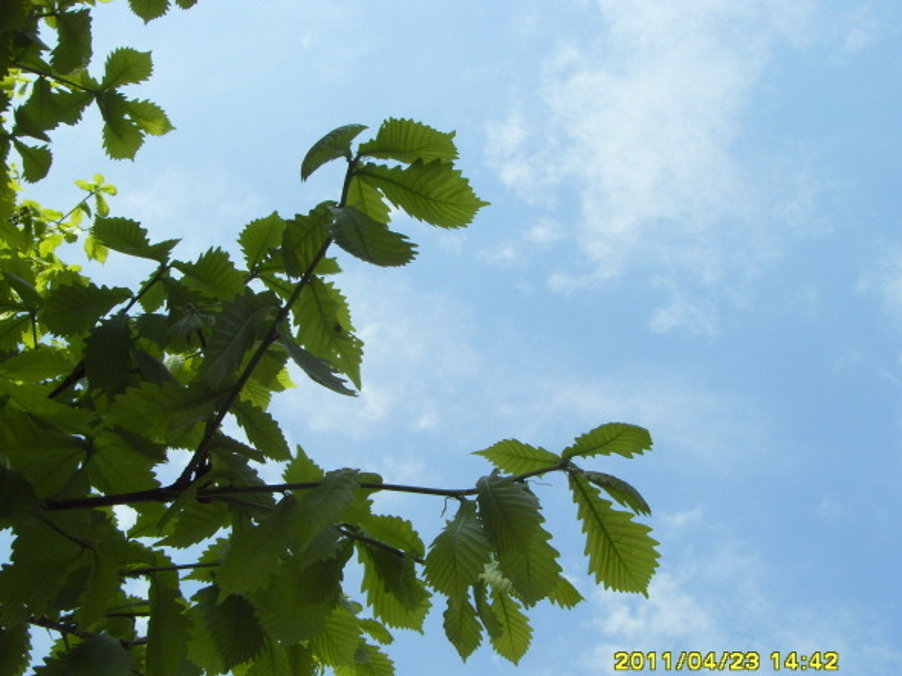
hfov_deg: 43.9
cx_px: 446
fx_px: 1120
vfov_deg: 33.6
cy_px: 368
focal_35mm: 43
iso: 80
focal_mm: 6.6
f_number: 6.2
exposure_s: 1/350
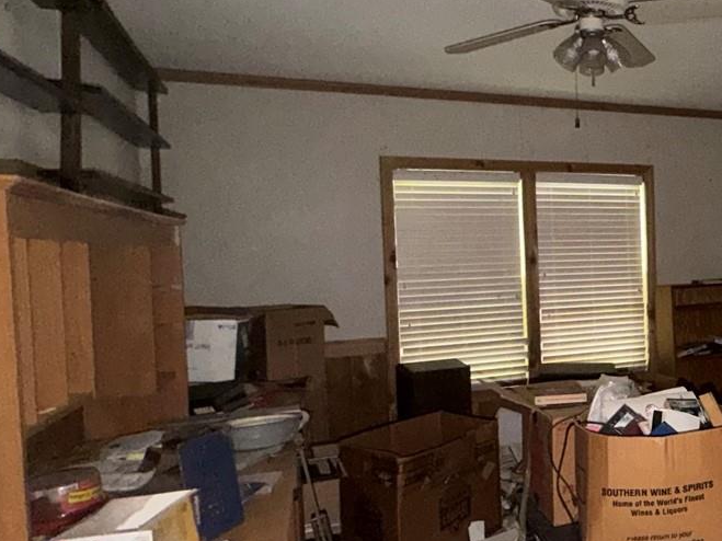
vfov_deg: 41.8
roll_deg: +1.0
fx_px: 709
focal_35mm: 34
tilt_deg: -1.3
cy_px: 265
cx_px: 687
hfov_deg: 46.9
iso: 500
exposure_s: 1/21
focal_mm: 2.22
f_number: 2.2
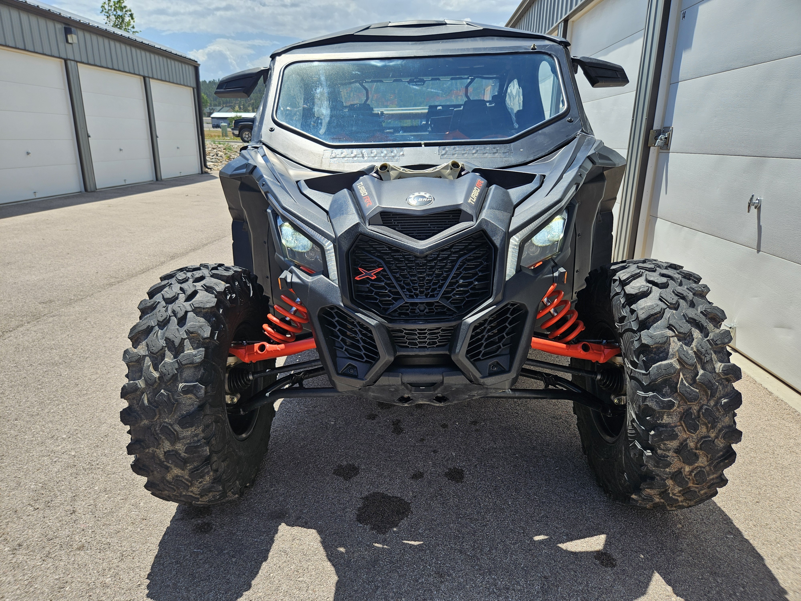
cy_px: 300
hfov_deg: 73.9
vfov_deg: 58.9
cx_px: 400
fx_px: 532
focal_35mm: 23
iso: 25
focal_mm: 5.4
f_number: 1.8
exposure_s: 1/1358
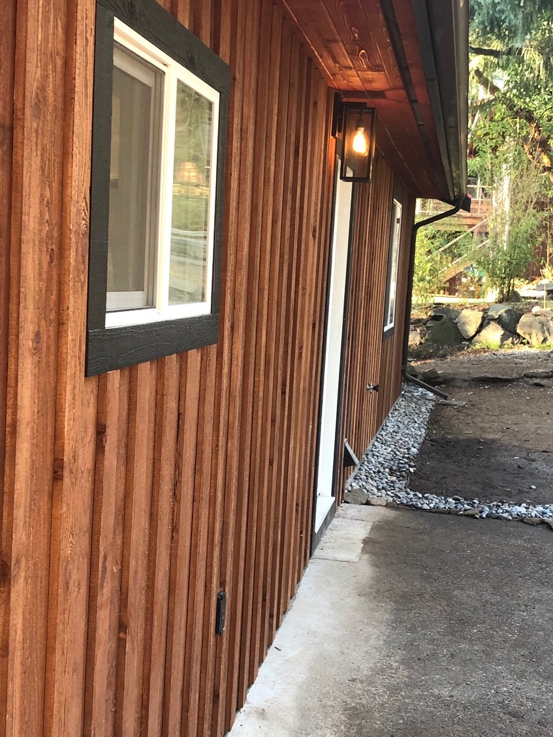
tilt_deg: -5.4
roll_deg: -3.1
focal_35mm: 50
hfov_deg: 29.1
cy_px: 390
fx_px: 1065
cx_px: 249
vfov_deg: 38.2
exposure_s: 1/24
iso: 32
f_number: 1.8
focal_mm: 3.99
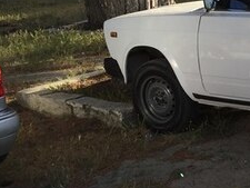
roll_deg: +3.6
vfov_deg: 17.4
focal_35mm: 85
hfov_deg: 20.2
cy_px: 87
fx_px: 614
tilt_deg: -16.2
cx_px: 363
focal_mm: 4.15
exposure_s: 1/590
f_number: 2.2
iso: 32
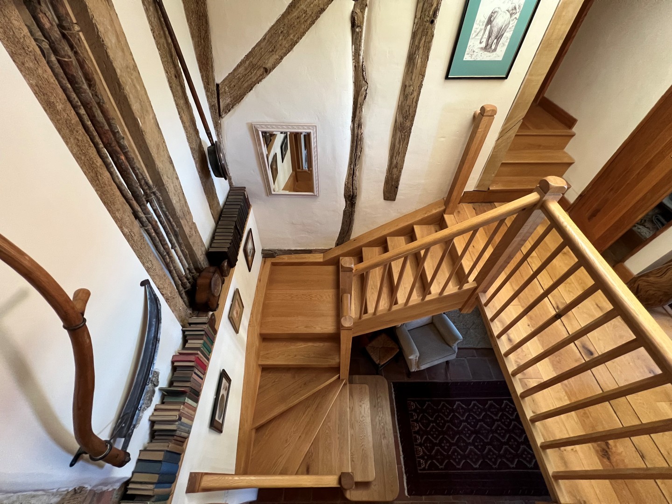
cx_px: 336
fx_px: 252
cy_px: 252
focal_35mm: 13
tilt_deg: -50.3
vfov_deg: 89.9
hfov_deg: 106.2
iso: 400
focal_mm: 1.57
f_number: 1.8
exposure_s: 1/60
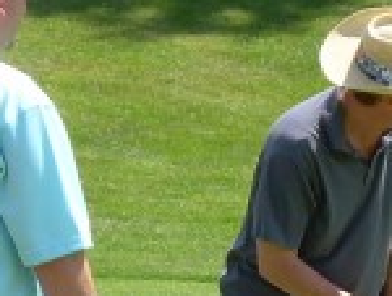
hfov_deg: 4.2
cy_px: 333
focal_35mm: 469
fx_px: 5320
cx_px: 311
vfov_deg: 3.2
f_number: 4.9
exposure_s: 1/210
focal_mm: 18.9
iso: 50
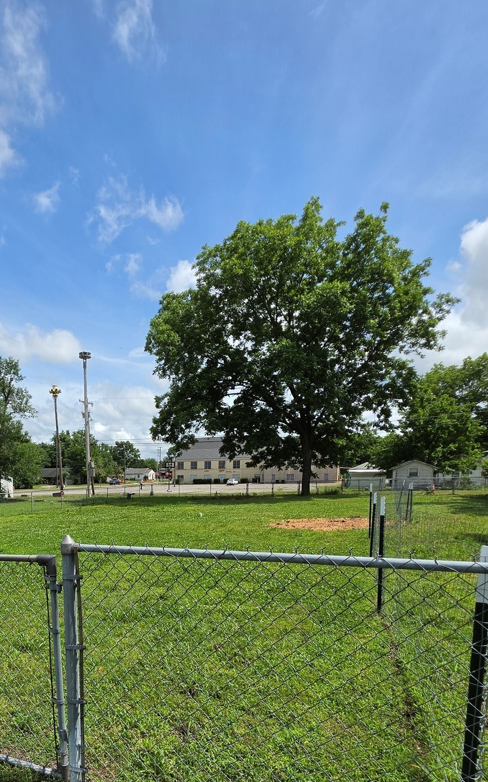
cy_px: 531
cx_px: 102
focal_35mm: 19
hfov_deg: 57.8
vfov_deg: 84.5
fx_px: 405
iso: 32
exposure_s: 1/2175
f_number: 1.9
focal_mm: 2.2
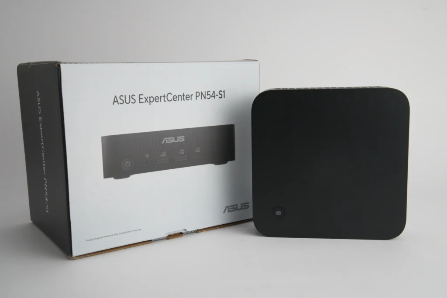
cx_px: 224
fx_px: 522
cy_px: 149
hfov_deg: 46.4
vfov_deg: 31.9
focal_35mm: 42
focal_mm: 42
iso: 160
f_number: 11
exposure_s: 1/125
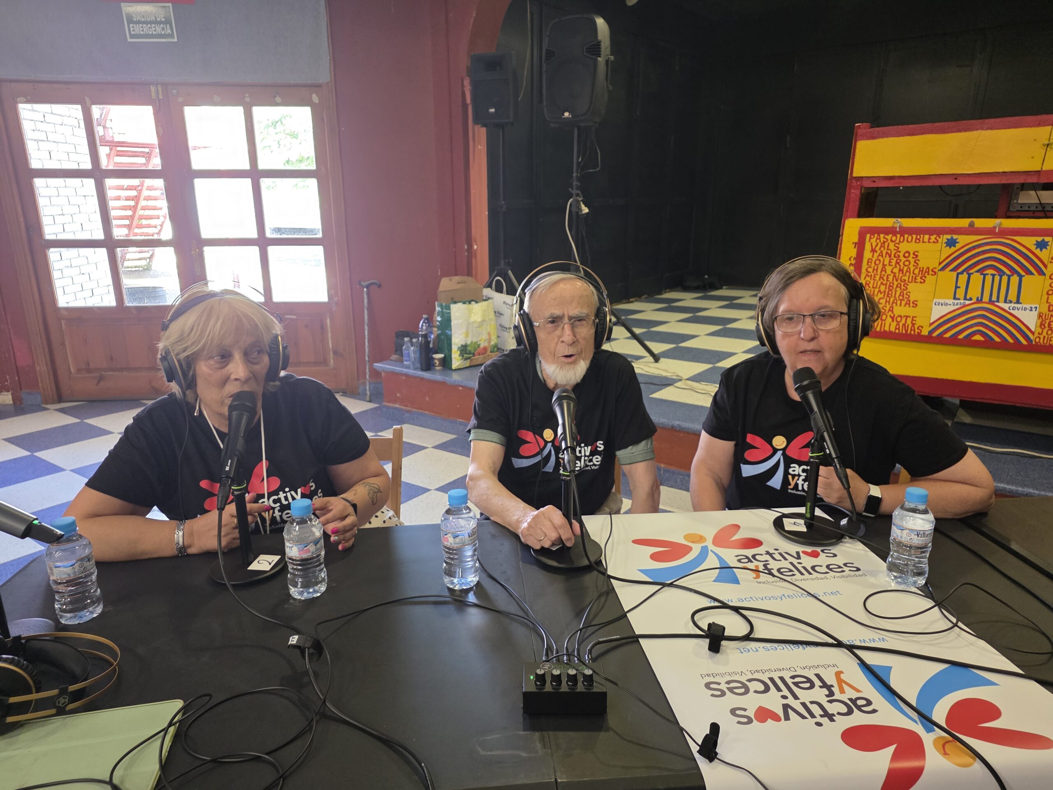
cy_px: 395
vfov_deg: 58.9
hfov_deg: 73.9
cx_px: 526
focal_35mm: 23
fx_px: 700
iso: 500
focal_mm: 6.25
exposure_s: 1/100
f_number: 1.7
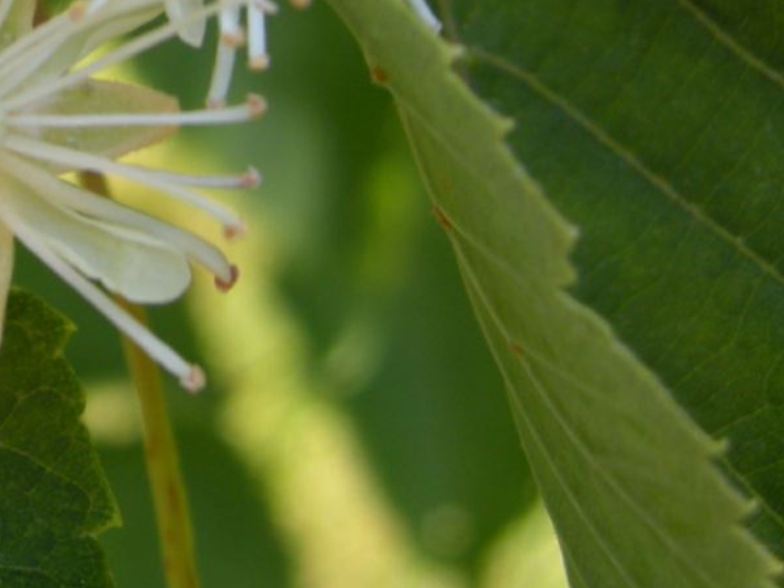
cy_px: -168
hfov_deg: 16.1
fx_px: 2651
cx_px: -195
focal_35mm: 117
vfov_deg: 12.3
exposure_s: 1/116
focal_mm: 7.5
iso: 64
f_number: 3.4
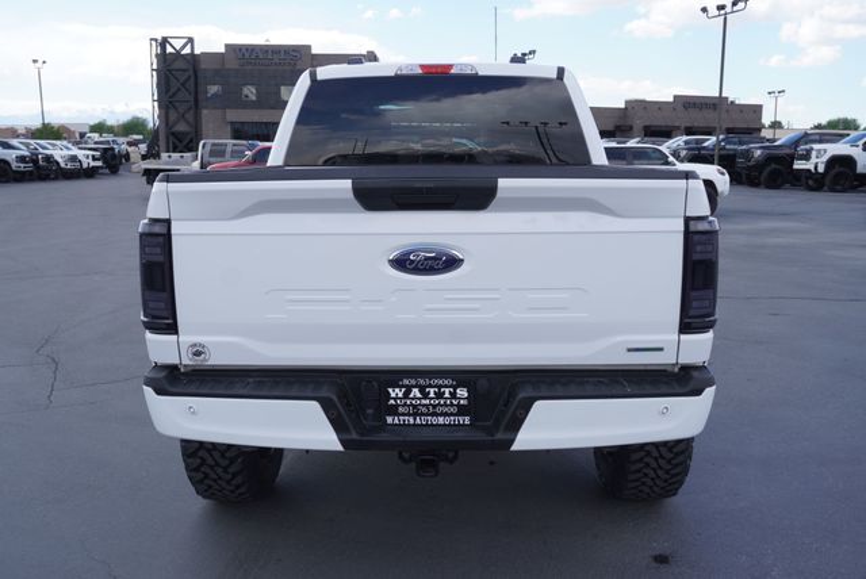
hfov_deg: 57.2
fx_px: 795
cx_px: 433
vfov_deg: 40.0
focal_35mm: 33
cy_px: 290
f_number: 6.3
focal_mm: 22
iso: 100
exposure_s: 1/160
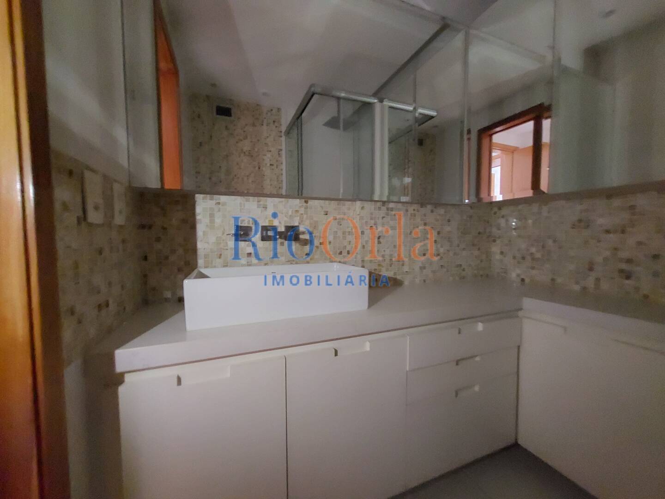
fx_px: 250
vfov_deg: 89.9
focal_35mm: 13
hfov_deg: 106.2
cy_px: 250
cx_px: 332
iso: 2000
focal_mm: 1.74
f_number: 2.2
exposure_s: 1/10
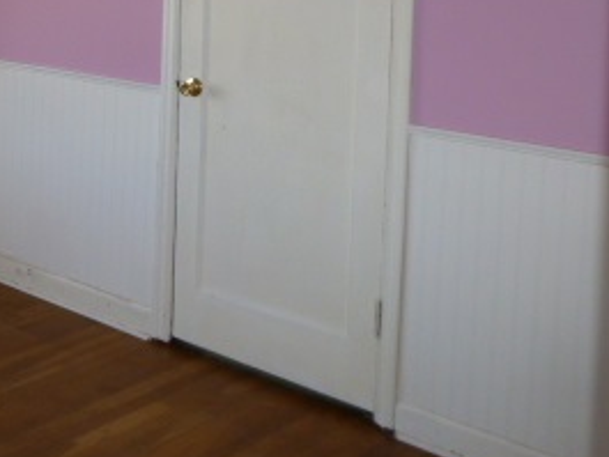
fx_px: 1021
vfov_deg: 23.8
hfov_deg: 28.8
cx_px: -120
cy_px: -32
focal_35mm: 58
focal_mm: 4.3
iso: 160
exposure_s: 1/60
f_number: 3.3
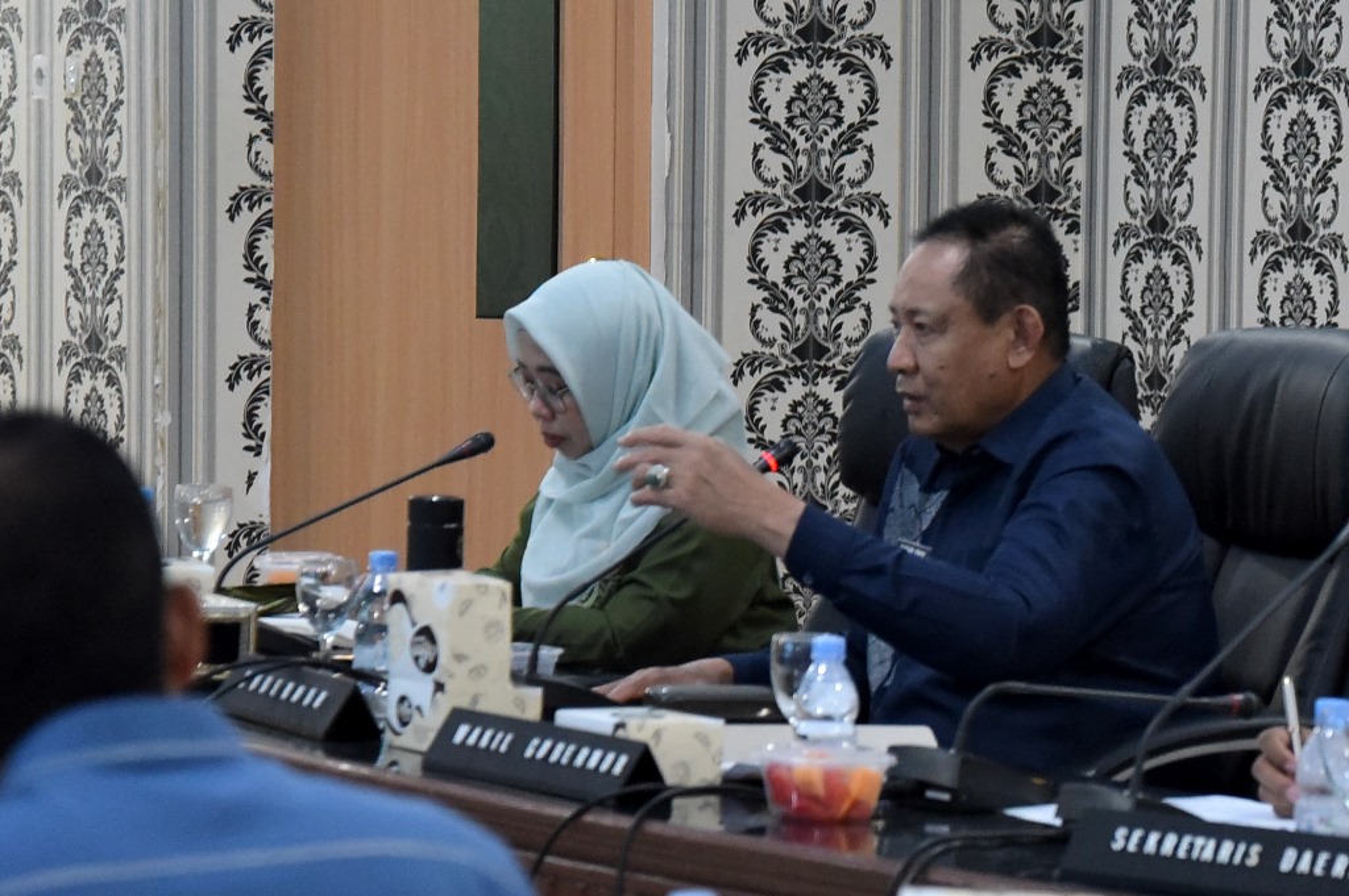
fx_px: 2995
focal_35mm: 80
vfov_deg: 17.0
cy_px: 448
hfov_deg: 25.4
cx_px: 674
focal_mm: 80
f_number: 4.5
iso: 5000
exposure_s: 1/100
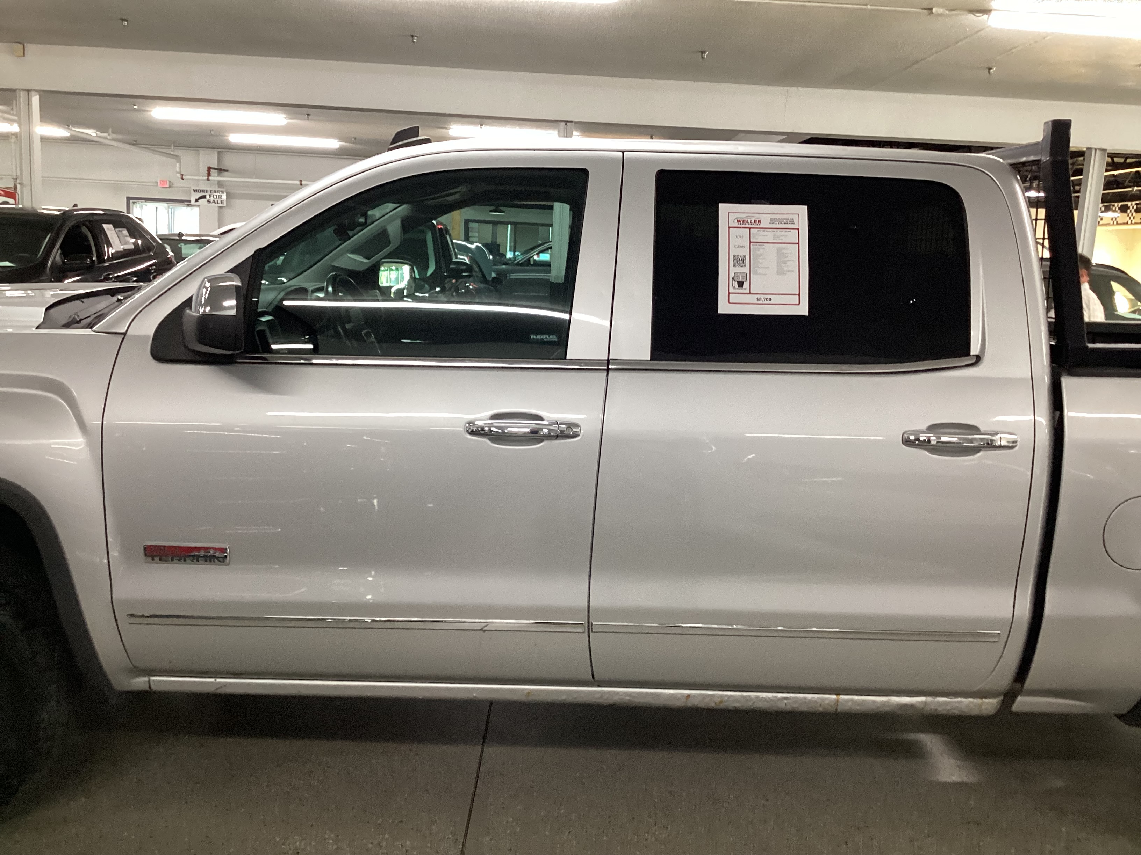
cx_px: 570
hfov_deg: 58.4
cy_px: 428
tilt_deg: -13.9
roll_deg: -2.7
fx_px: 1022
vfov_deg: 45.4
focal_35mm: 31
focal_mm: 3.3
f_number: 2.4
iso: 200
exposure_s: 1/60
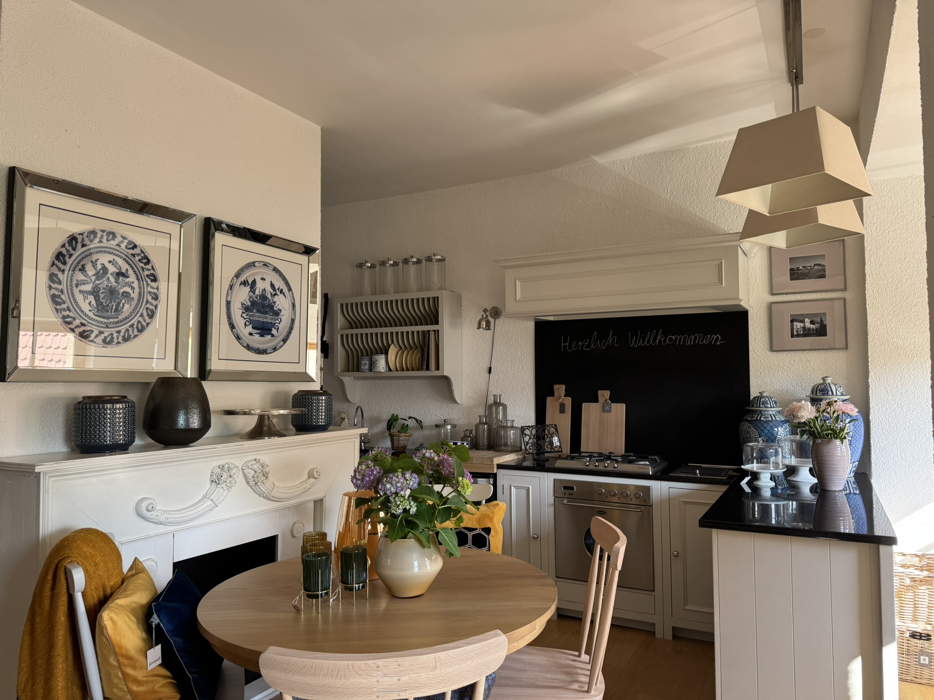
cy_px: 350
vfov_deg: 56.8
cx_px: 467
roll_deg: +0.0
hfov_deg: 71.6
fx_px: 648
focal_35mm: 24
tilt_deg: +3.6
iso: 125
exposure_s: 1/121
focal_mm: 6.76
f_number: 1.78
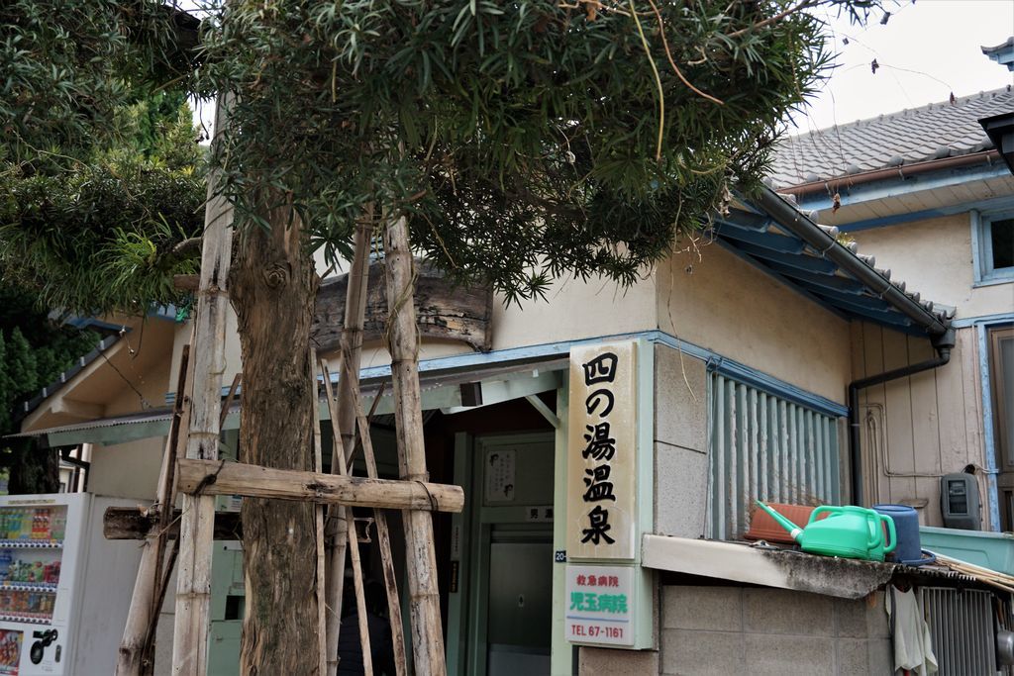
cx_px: 507
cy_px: 338
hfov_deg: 51.3
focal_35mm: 38
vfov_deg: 35.5
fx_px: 1056
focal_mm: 25
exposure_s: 1/160
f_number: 4.5
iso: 320
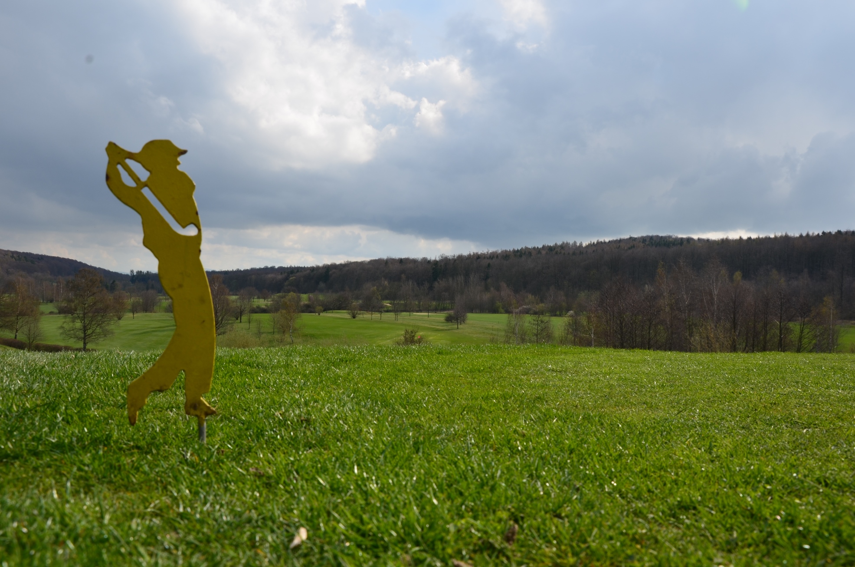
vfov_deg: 41.6
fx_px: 747
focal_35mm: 32
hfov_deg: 59.6
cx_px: 428
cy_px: 284
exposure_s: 1/160
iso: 100
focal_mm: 21
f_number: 11
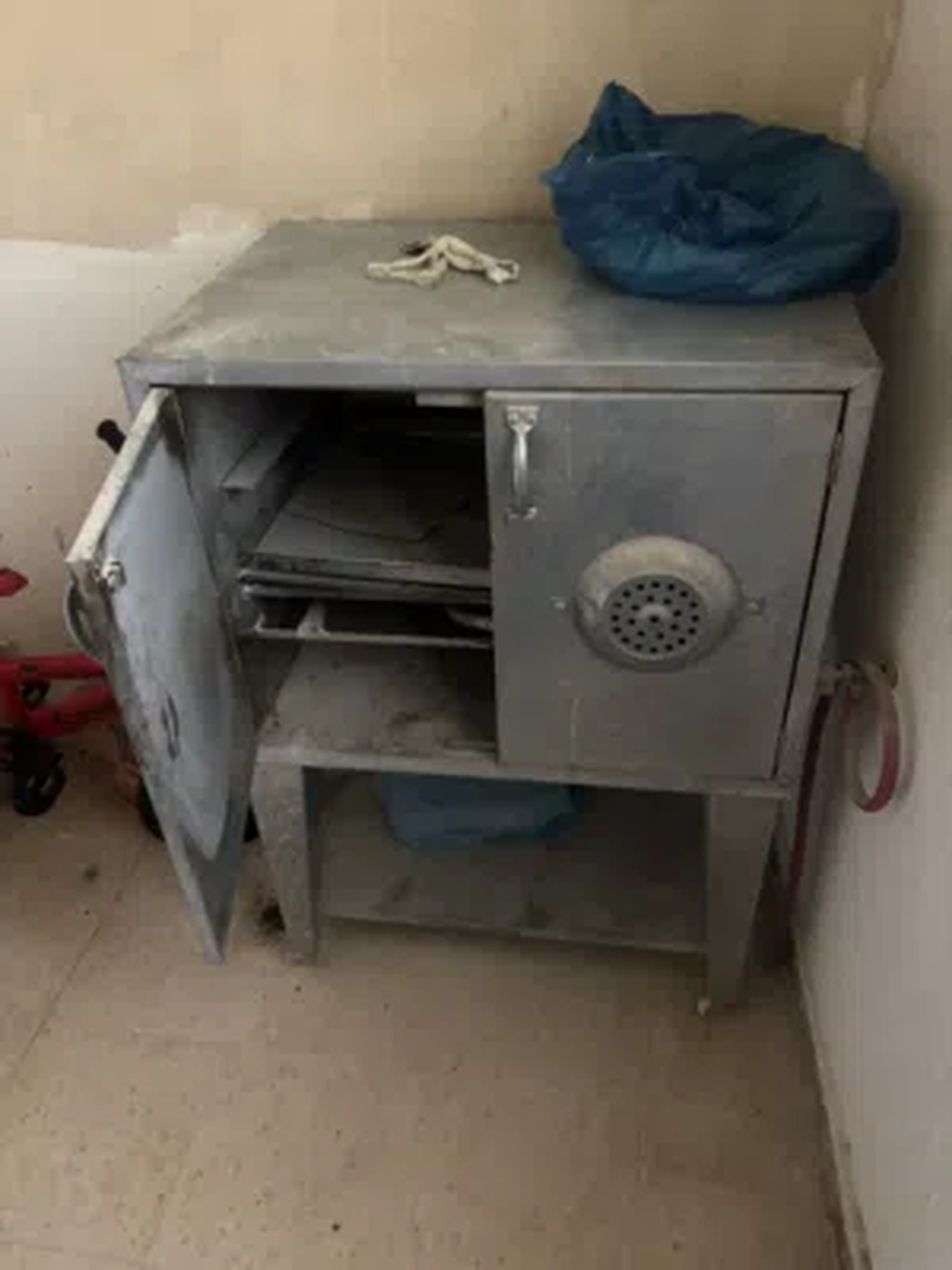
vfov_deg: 67.3
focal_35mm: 26
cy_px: 635
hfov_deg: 53.1
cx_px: 476
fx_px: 953
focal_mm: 5.96
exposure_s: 1/30
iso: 800
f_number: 1.6
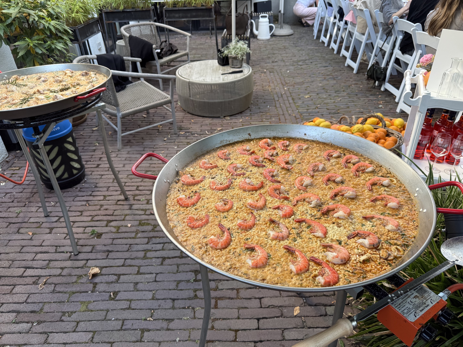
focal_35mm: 24
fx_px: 321
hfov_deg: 71.6
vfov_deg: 56.8
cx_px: 232
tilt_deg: -31.7
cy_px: 174
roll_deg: +1.8
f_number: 1.78
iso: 80
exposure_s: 1/121
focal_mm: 6.76
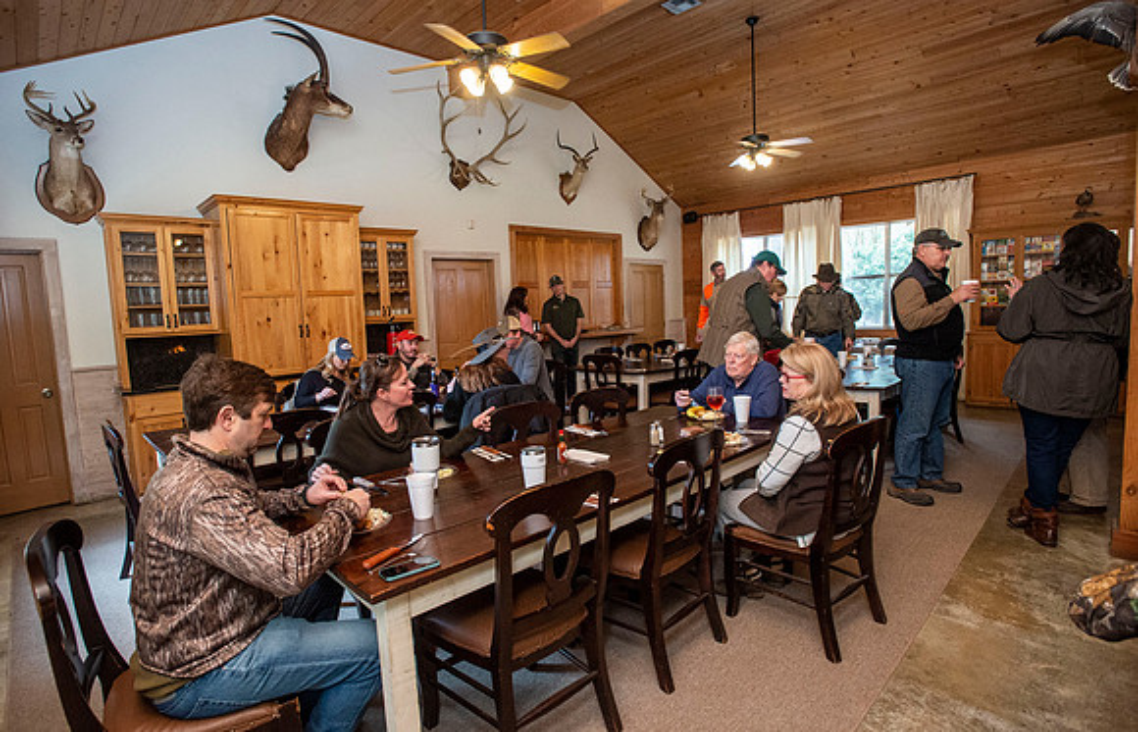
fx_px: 559
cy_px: 362
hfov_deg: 91.0
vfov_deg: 66.4
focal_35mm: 18
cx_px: 552
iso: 4000
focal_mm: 17
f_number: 5
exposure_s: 1/200
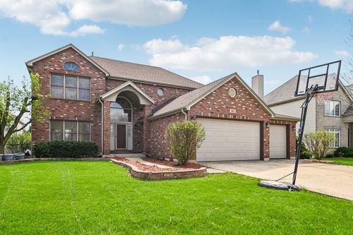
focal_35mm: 22
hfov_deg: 78.6
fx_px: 216
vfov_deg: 57.2
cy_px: 118
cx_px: 176
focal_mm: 22
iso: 400
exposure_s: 1/320
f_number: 13
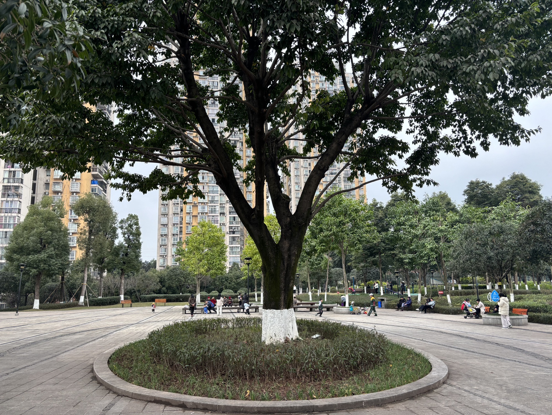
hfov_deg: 67.3
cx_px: 276
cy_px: 208
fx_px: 415
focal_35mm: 26
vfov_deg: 53.1
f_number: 1.6
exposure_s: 1/192
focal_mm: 5.96
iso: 50
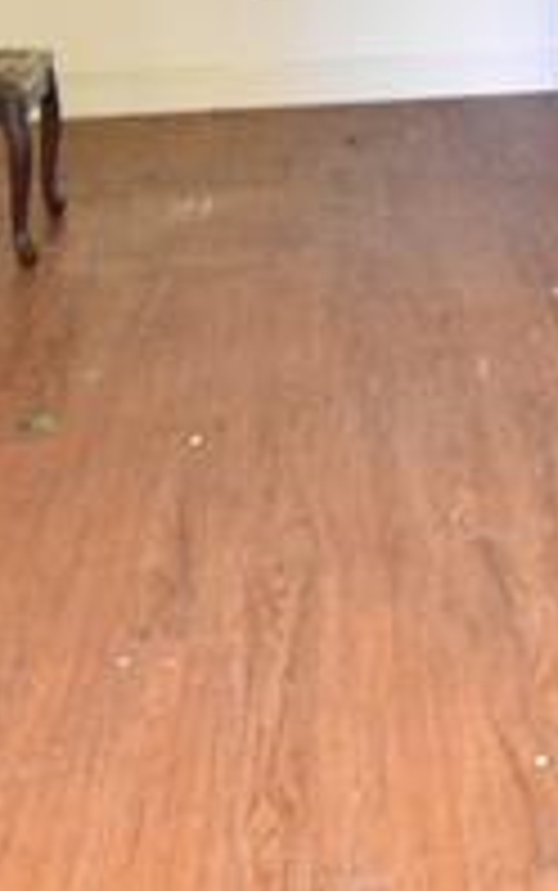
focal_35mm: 79
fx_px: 1919
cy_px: -230
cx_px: 608
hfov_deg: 16.1
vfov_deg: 23.5
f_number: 5.6
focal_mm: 10
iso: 2500
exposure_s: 1/6
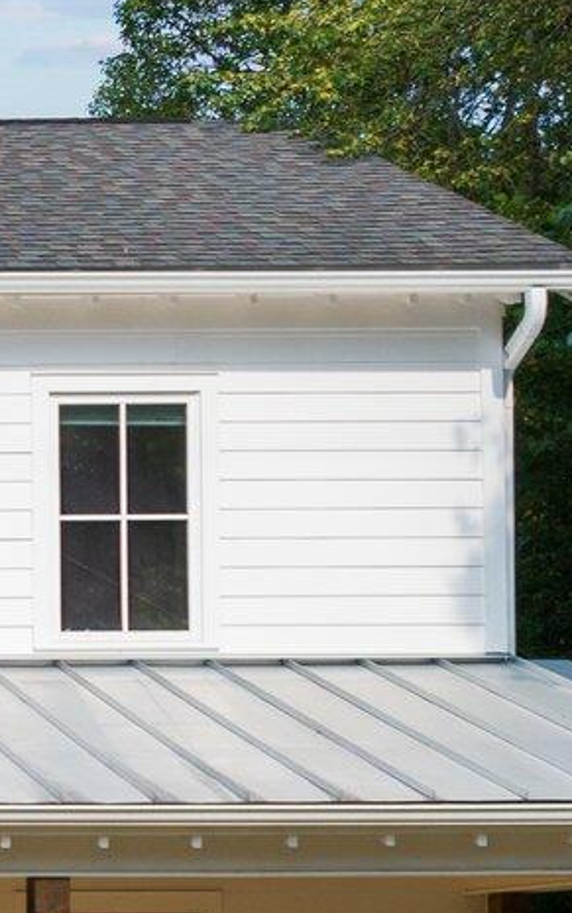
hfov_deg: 10.0
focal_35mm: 112
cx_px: -869
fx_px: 2791
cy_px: 859
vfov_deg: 18.2
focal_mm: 12.29
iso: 110
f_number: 2.8
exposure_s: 1/1600
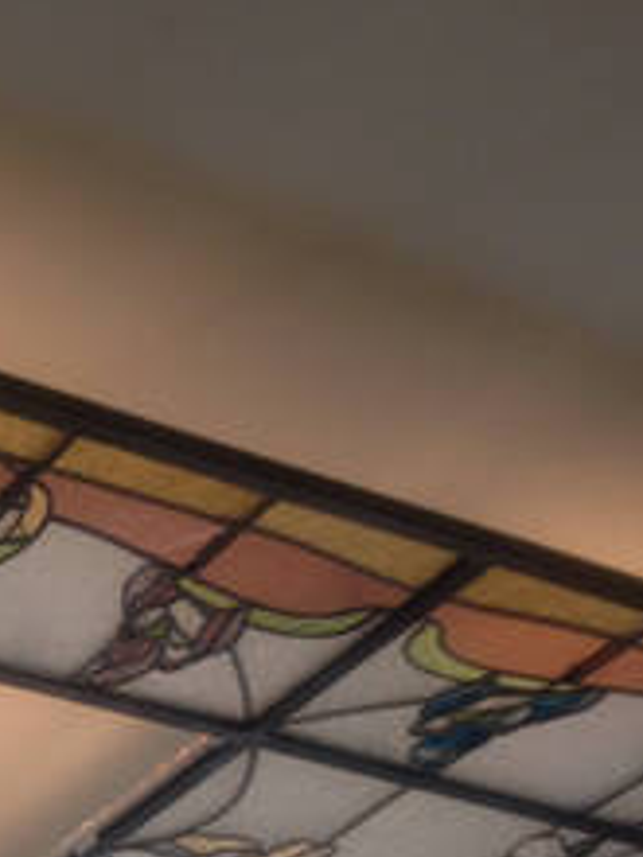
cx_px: -129
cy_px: 1003
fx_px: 2625
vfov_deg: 17.7
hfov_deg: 13.6
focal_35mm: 106
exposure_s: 1/40
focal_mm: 4.28
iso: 50
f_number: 2.4
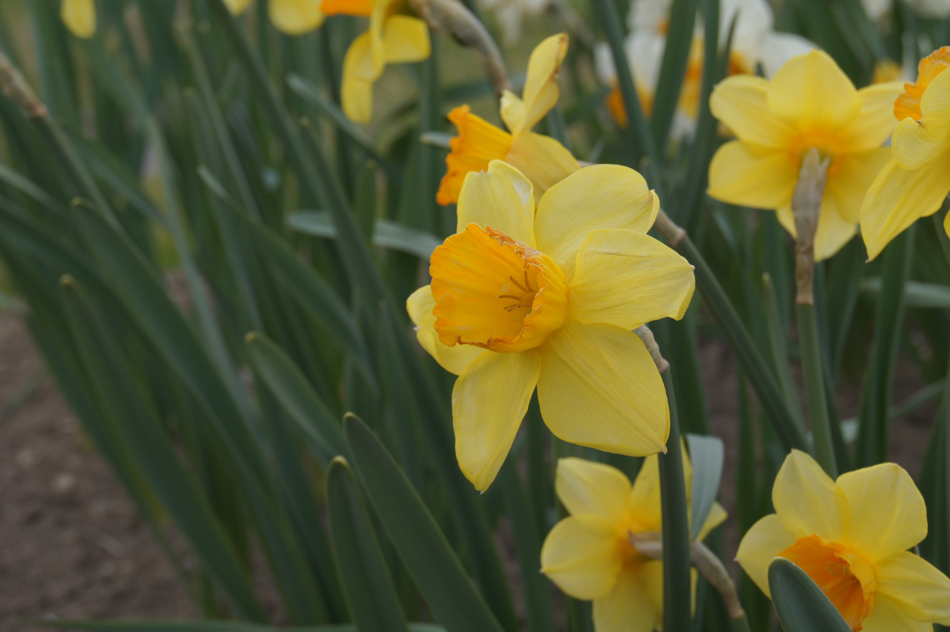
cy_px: 316
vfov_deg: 16.5
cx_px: 475
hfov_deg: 24.6
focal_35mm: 82
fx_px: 2176
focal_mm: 55
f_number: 9
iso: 200
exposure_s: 1/100
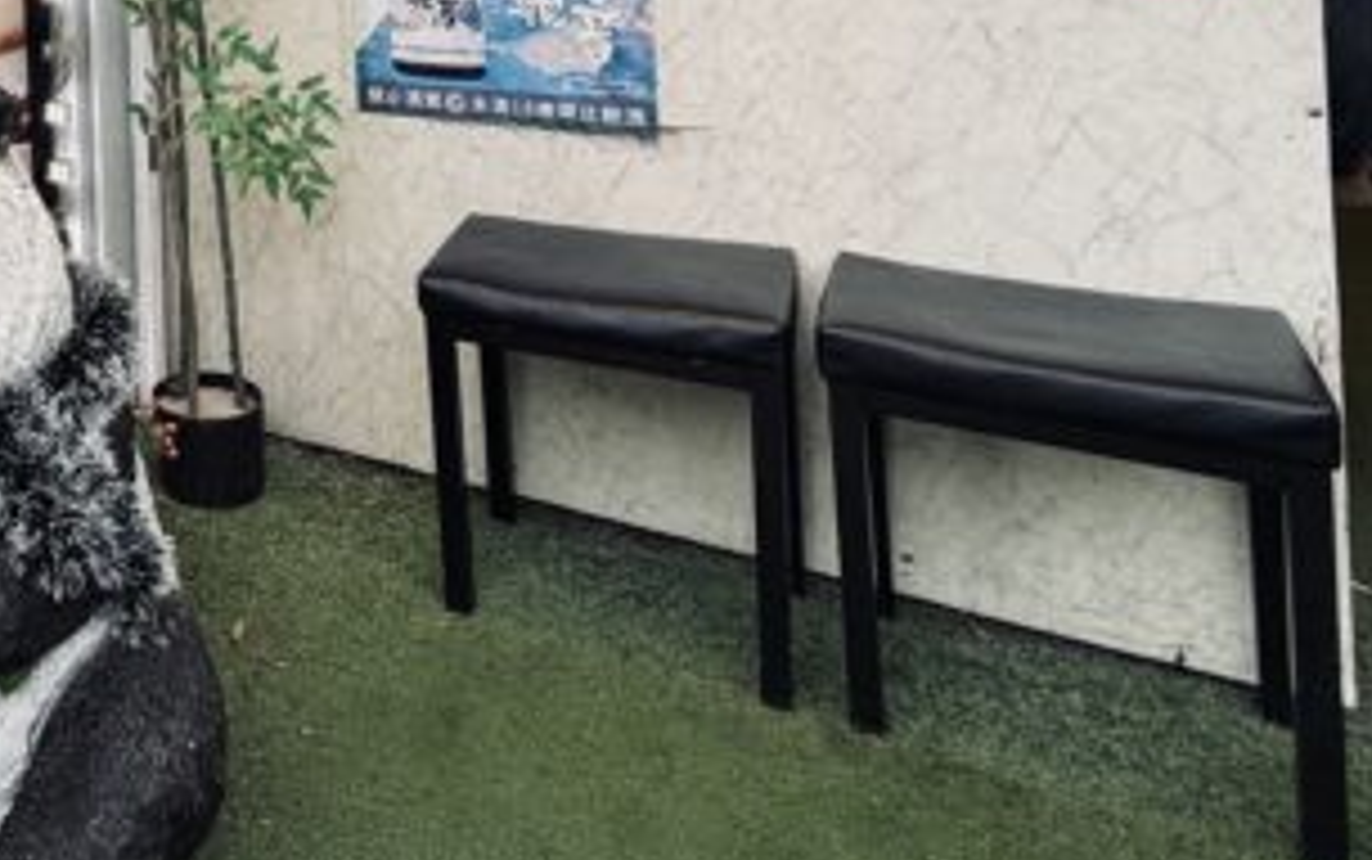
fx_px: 1347
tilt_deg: -0.1
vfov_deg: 30.3
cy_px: -164
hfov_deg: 43.6
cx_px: -85
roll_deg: +2.3
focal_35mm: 36
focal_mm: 2.22
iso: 64
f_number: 2.2
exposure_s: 1/120
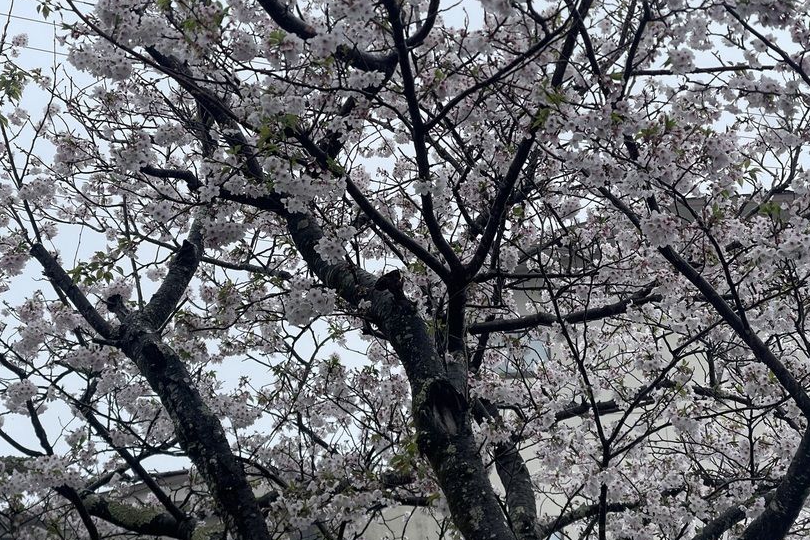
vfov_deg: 20.3
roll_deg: +1.4
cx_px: 406
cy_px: 252
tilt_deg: +23.7
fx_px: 1507
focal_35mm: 67
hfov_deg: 30.1
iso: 20
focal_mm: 7.5
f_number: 2.2
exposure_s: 1/304
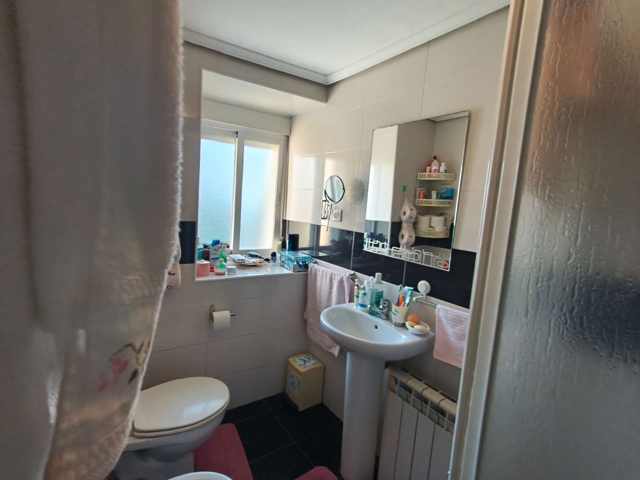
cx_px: 320
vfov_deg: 81.7
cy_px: 240
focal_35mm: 15
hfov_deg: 98.2
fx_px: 277
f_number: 2.2
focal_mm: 1.67
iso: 400
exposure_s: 1/50
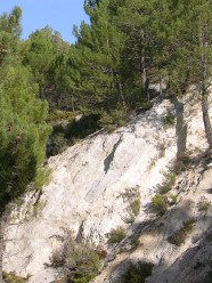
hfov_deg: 12.2
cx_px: 70
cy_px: 119
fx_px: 988
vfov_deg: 16.3
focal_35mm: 121
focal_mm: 10
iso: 50
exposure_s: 1/210
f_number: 5.7
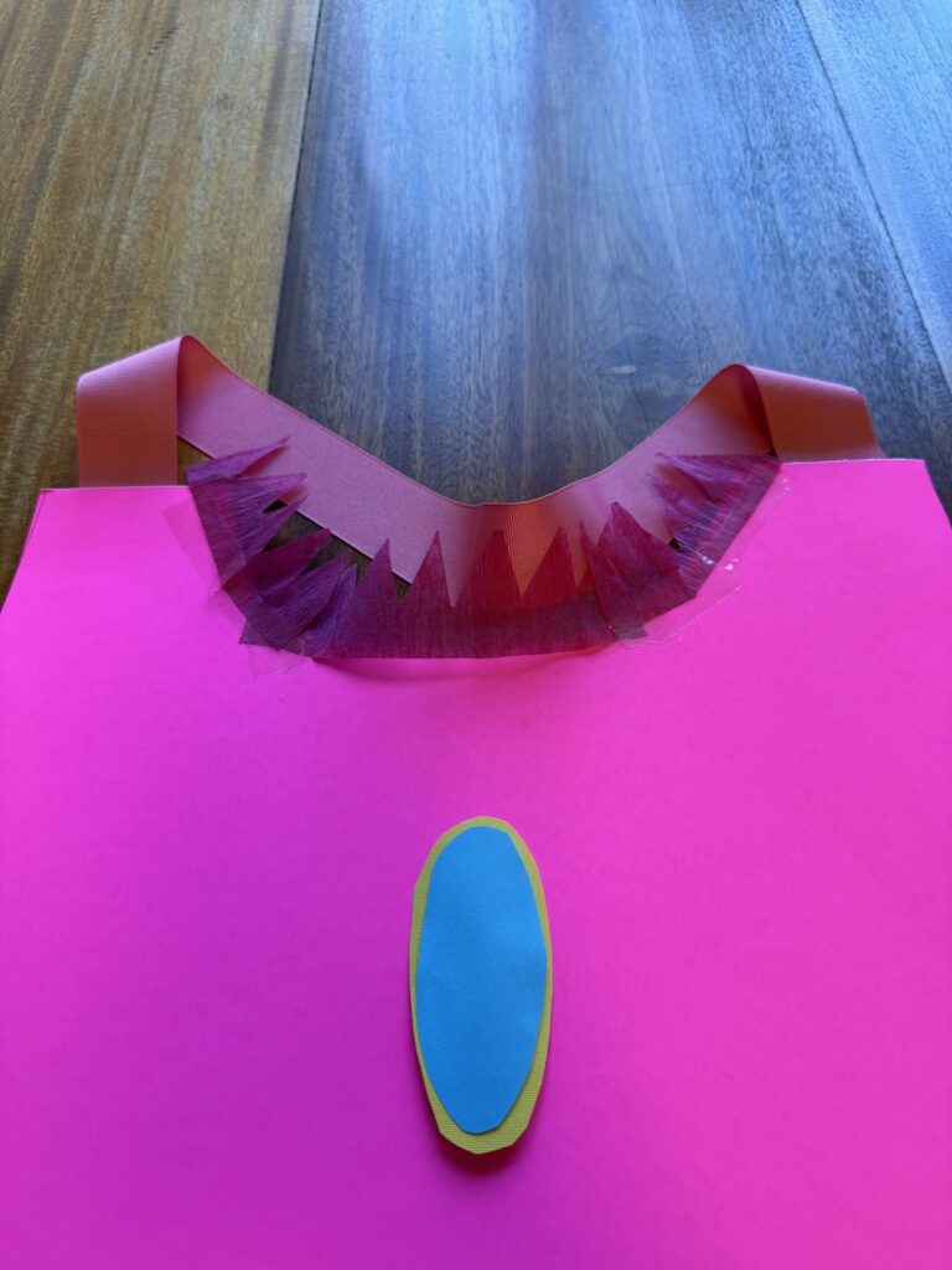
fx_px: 880
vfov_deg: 71.6
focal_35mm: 24
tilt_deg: -58.9
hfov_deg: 56.8
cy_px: 635
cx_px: 476
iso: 100
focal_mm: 6.76
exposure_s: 1/120
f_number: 1.78
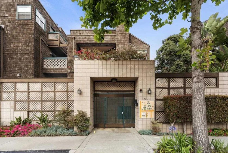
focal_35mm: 17
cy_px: 76
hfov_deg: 93.2
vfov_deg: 70.5
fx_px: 108
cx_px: 114
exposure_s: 1/160
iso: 500
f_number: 8
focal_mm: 17
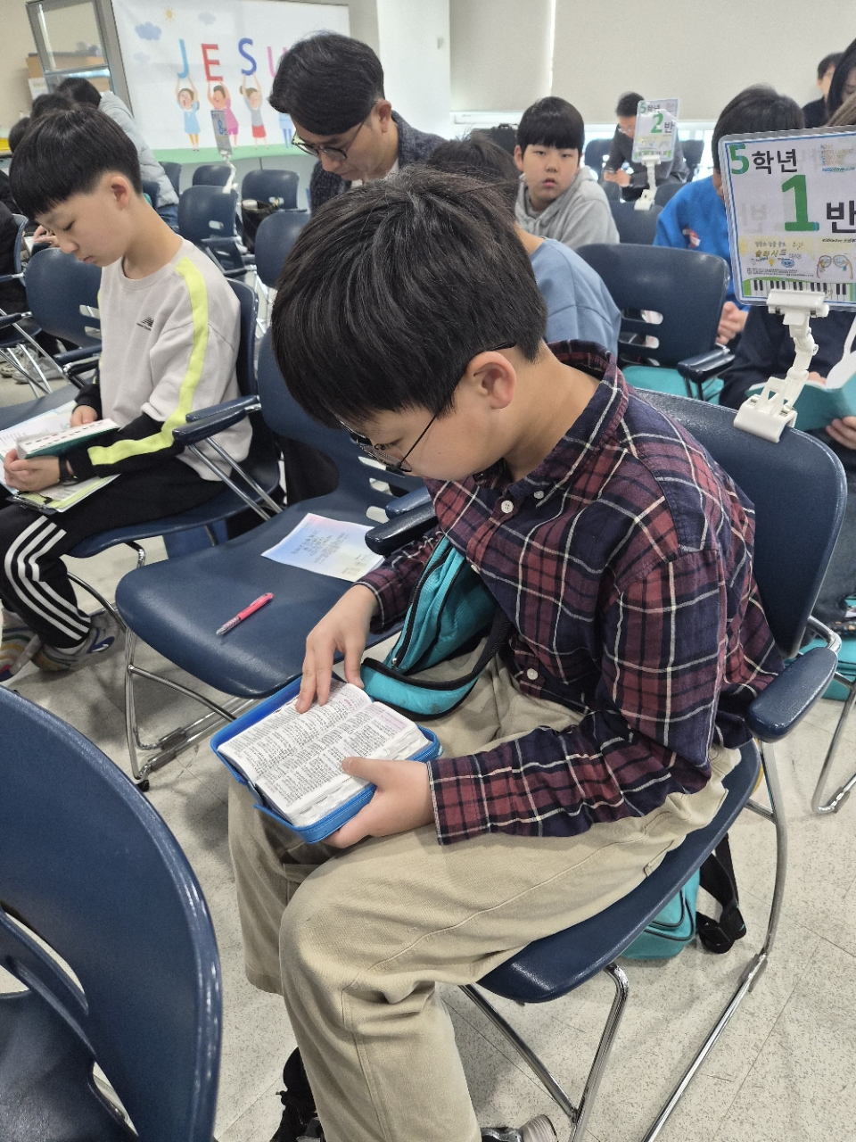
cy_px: 571
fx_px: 758
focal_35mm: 23
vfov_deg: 73.9
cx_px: 428
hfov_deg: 58.9
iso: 320
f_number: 1.8
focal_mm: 5.4
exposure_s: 1/120
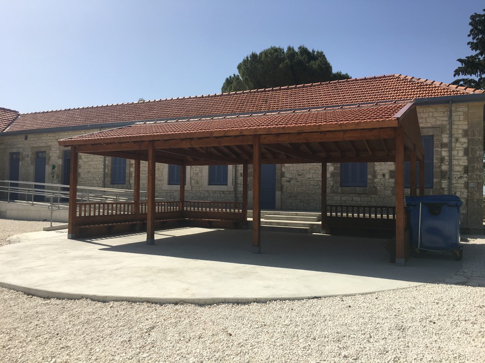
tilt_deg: +3.8
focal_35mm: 29
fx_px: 406
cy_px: 182
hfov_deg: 61.7
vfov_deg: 48.2
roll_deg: -1.0
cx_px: 242
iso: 25
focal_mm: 4.15
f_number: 2.2
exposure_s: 1/2137
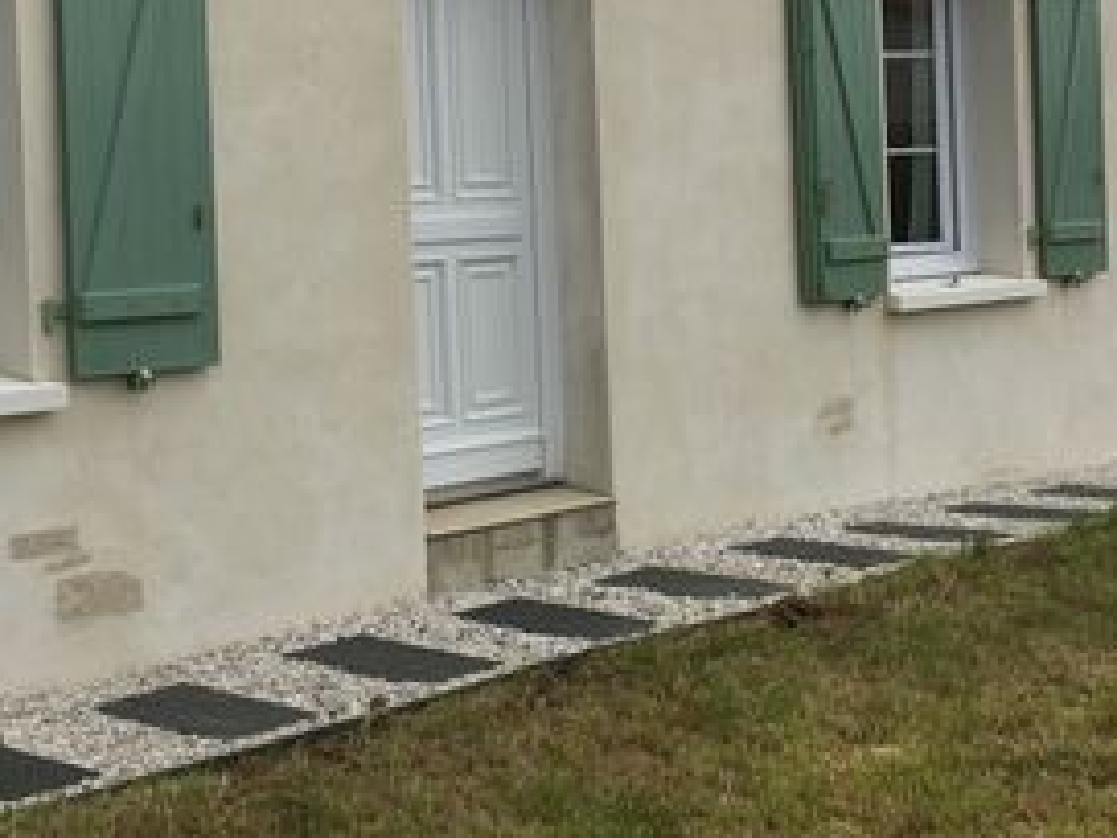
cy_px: 222
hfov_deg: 30.2
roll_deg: +2.6
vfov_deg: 22.7
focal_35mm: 64
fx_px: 2065
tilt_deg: +0.0
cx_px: 439
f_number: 2.2
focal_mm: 4.15
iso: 25
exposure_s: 1/2137
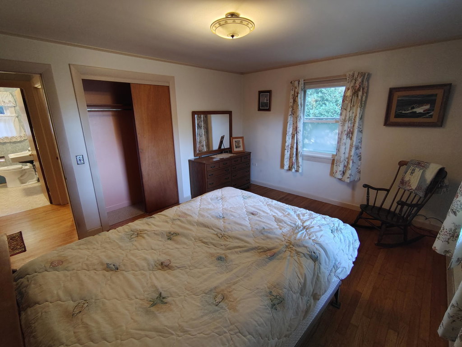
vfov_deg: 78.1
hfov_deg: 94.5
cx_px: 231
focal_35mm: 16
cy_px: 174
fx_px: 214
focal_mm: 2.13
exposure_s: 1/24
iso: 779
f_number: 2.2
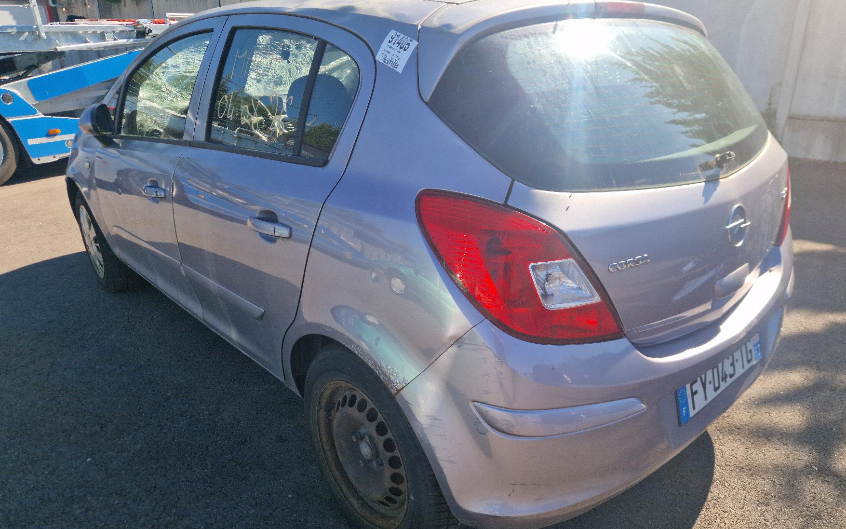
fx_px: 576
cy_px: 277
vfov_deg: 49.3
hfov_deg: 72.5
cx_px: 429
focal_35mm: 25
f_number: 1.8
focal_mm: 5.4
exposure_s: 1/769
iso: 50
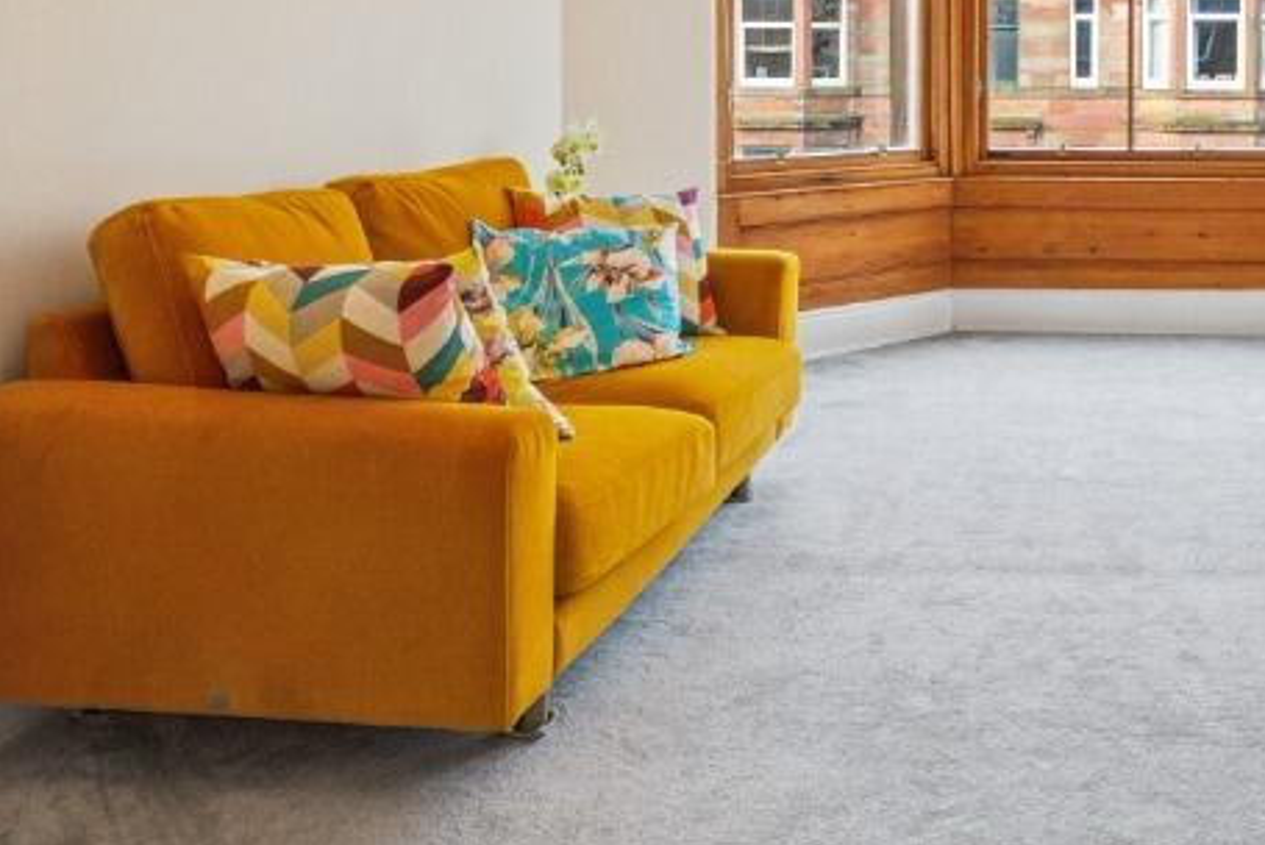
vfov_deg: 33.8
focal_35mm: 37
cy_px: 74
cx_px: 1132
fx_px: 1305
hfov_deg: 46.8
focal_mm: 11
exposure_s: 1/50
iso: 500
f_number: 7.1
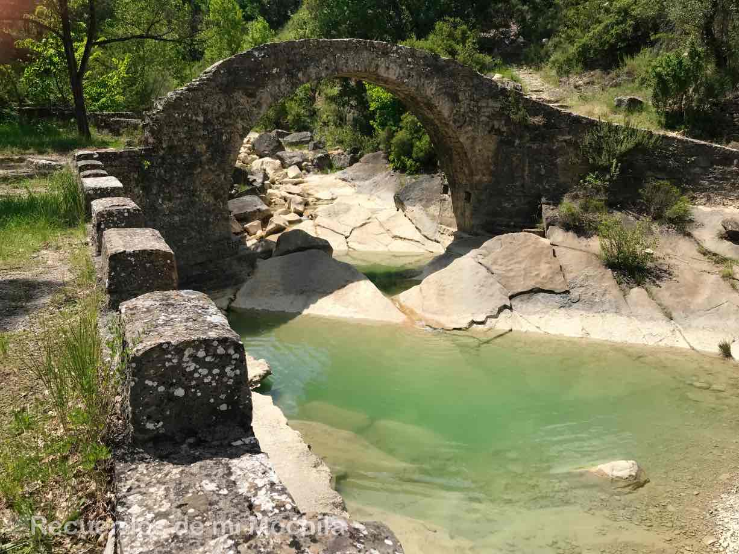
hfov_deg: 63.4
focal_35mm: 28
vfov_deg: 49.8
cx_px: 370
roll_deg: +0.3
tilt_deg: -14.2
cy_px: 277
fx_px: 598
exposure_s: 1/2907
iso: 20
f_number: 1.8
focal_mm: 3.99
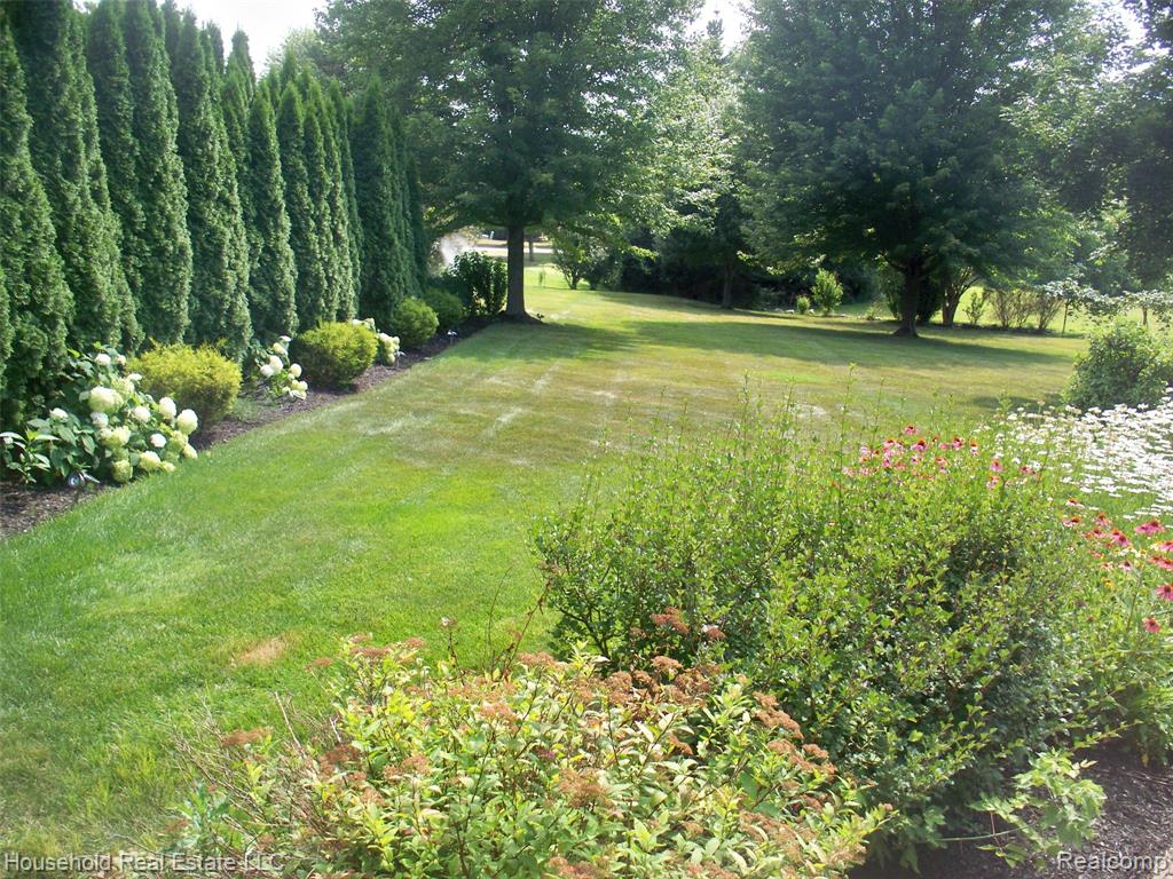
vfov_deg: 40.7
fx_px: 1186
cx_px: 586
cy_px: 440
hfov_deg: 52.6
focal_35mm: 35
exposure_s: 1/640
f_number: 2.8
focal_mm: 7.54
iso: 125
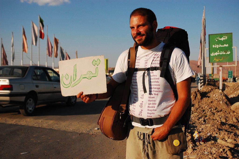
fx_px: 318
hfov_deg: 41.1
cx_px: 120
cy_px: 80
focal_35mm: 48
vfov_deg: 28.0
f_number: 5.6
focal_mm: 32
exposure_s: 1/2500
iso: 400
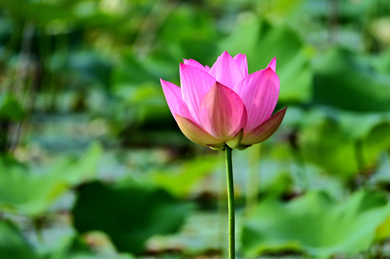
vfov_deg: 3.4
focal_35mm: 400
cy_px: 130
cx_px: 195
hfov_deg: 5.2
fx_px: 4331
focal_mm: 400
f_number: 8
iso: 100
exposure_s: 1/250
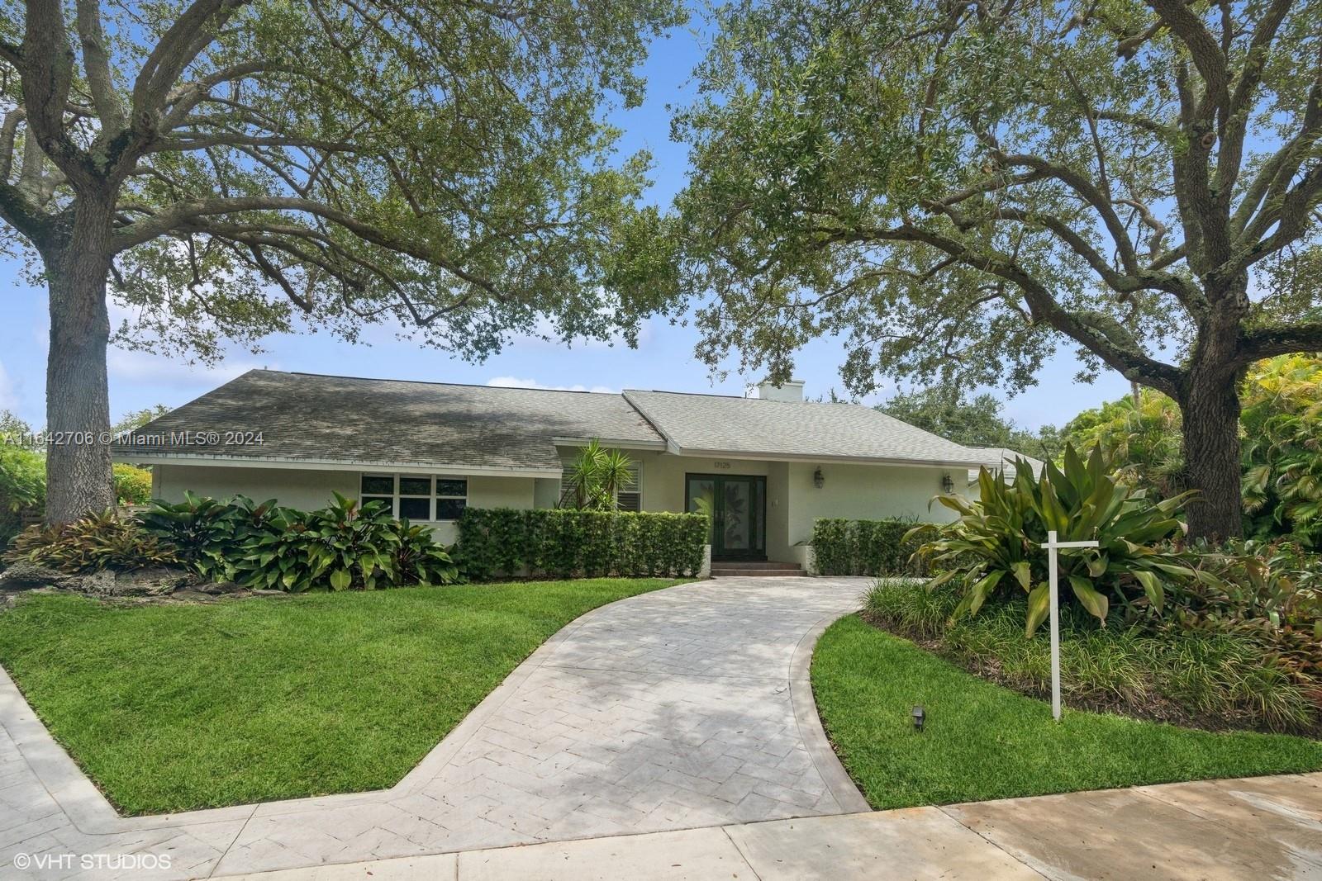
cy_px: 440
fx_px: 624
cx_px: 661
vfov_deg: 70.5
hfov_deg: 93.3
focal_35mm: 17
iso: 200
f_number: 8
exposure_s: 1/500
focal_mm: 17
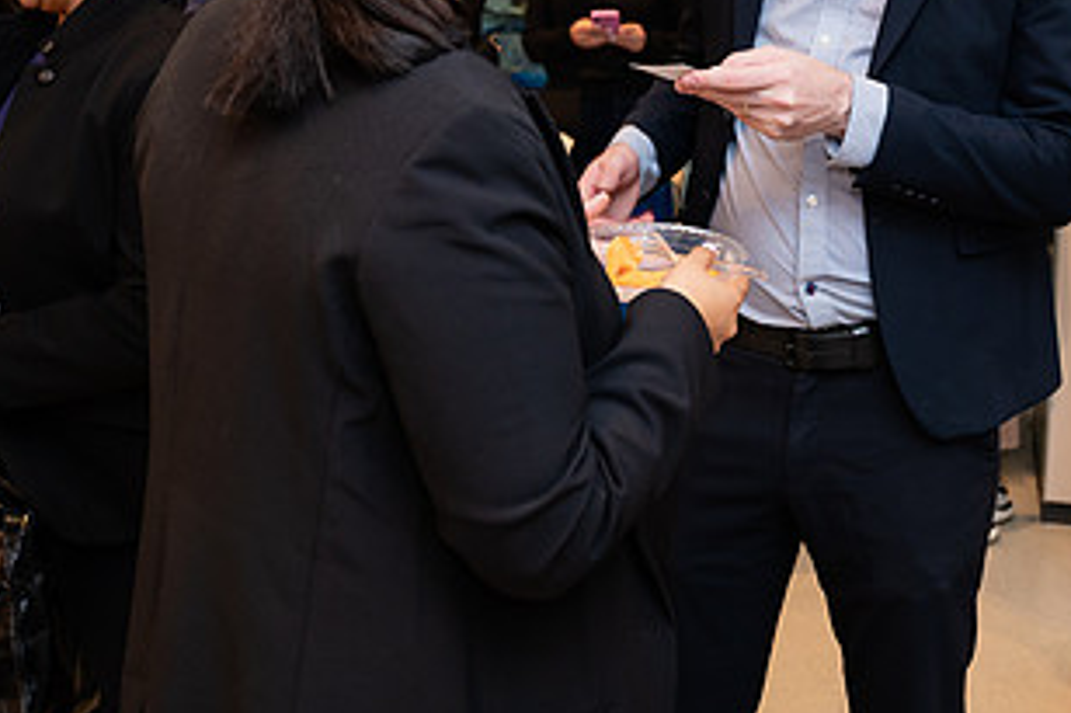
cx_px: 629
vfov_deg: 22.4
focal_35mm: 59
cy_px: 63
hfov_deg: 33.9
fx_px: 1754
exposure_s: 1/160
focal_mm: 30
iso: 400
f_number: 4
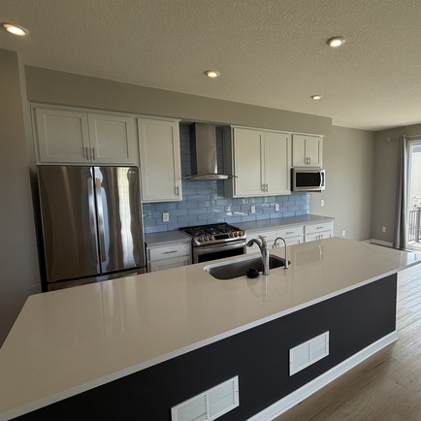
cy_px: 206
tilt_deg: -4.7
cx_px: 263
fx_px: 261
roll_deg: +0.2
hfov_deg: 76.3
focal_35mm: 19
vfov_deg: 77.7
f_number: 2.2
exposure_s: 1/120
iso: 50
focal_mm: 2.22
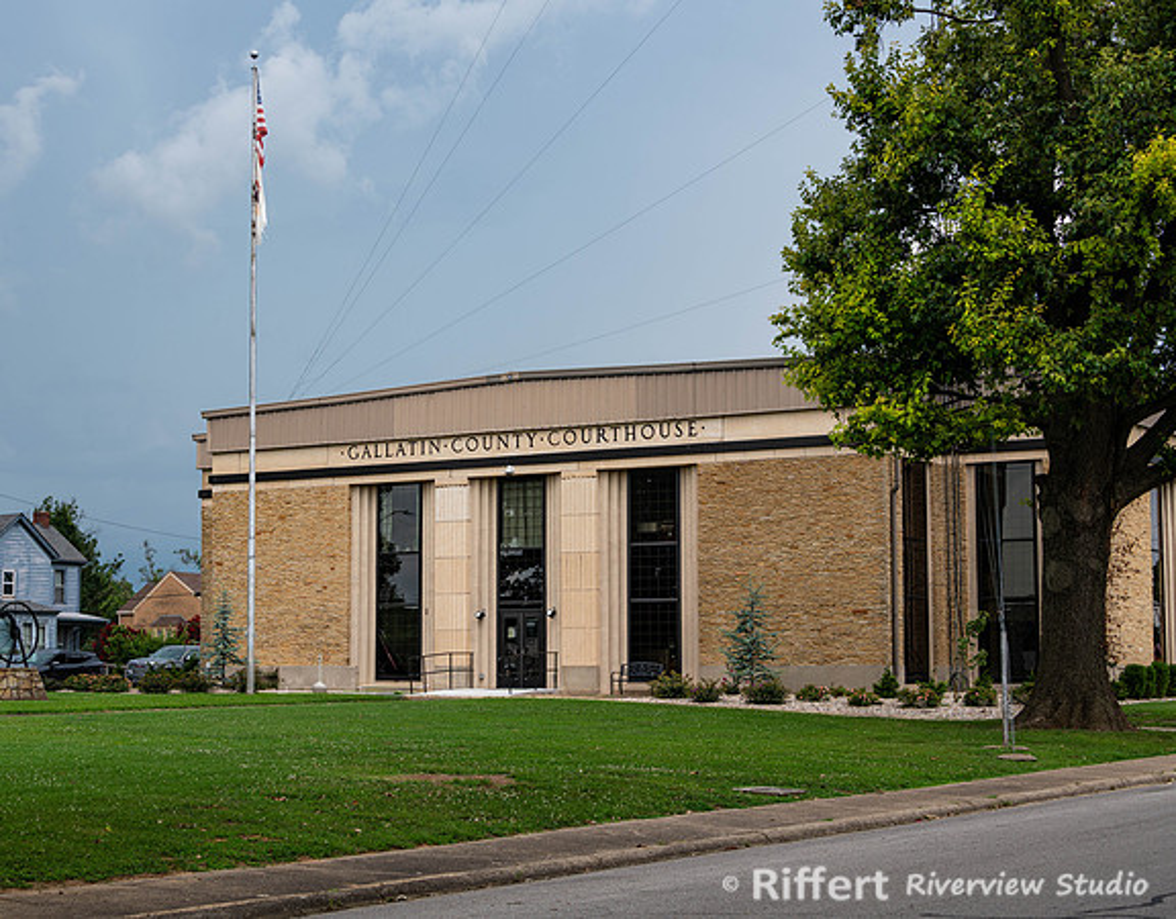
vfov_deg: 24.4
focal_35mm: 62
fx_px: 2127
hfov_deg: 30.8
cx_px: 452
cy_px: 440
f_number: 8
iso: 64
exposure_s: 1/160
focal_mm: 52
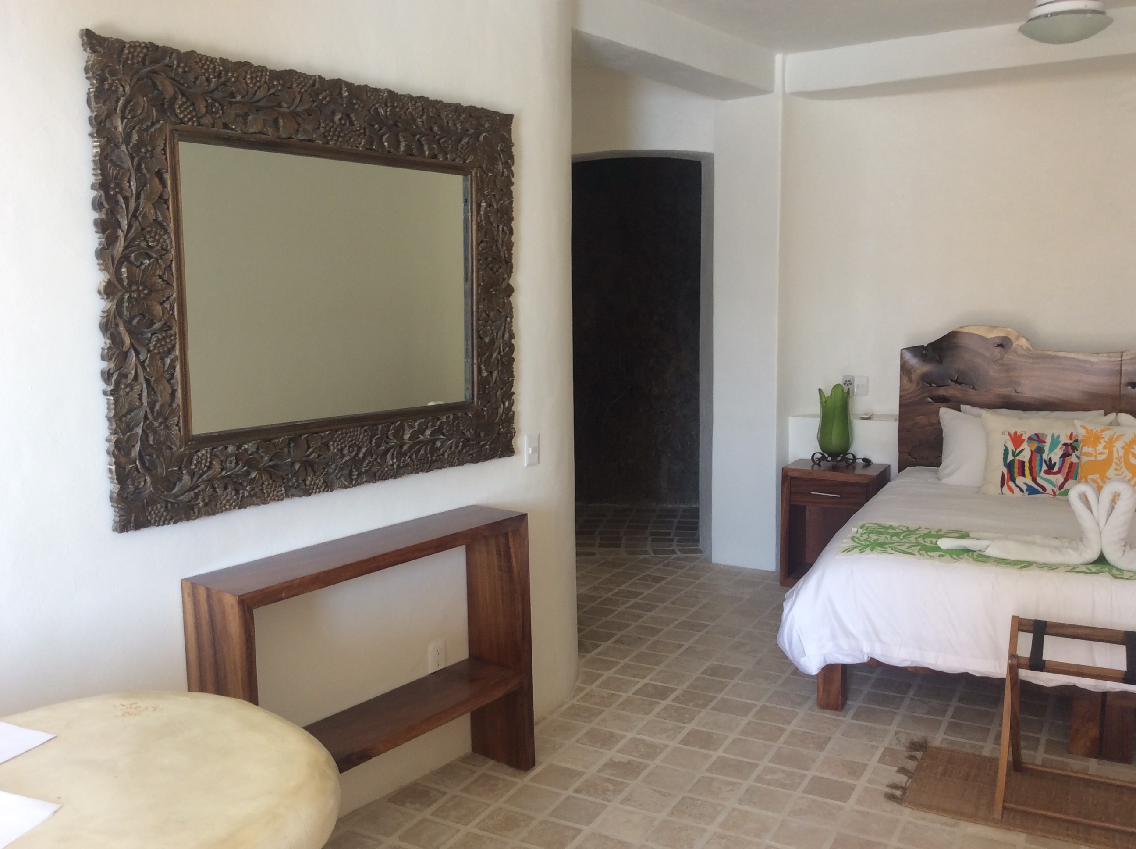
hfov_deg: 56.9
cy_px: 424
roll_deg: +3.3
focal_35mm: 32
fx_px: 1049
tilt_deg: -6.3
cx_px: 568
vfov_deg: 44.1
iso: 32
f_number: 2.4
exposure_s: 1/30
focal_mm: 3.3
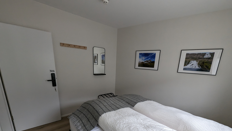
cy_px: 91
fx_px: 92
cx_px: 120
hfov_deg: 103.0
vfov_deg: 67.8
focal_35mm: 15
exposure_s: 1/308
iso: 155
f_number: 2.2
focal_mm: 1.95
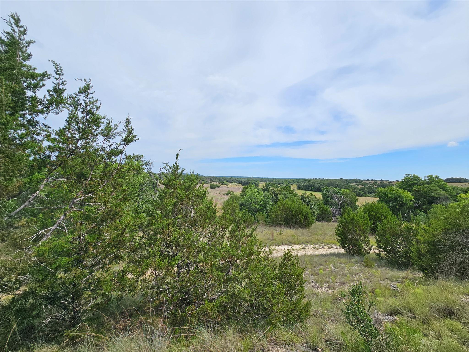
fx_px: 176
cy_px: 176
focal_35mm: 13
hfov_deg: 106.2
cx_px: 234
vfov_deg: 89.9
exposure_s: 1/3945
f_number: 2.2
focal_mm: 2.2
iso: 50
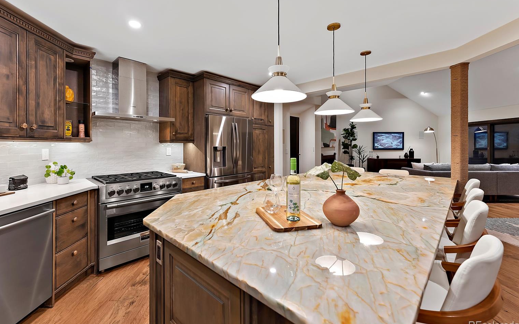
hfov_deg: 101.4
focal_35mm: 15
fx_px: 212
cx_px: 251
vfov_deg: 74.7
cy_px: 150
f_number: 5.6
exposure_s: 1
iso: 160
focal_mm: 14
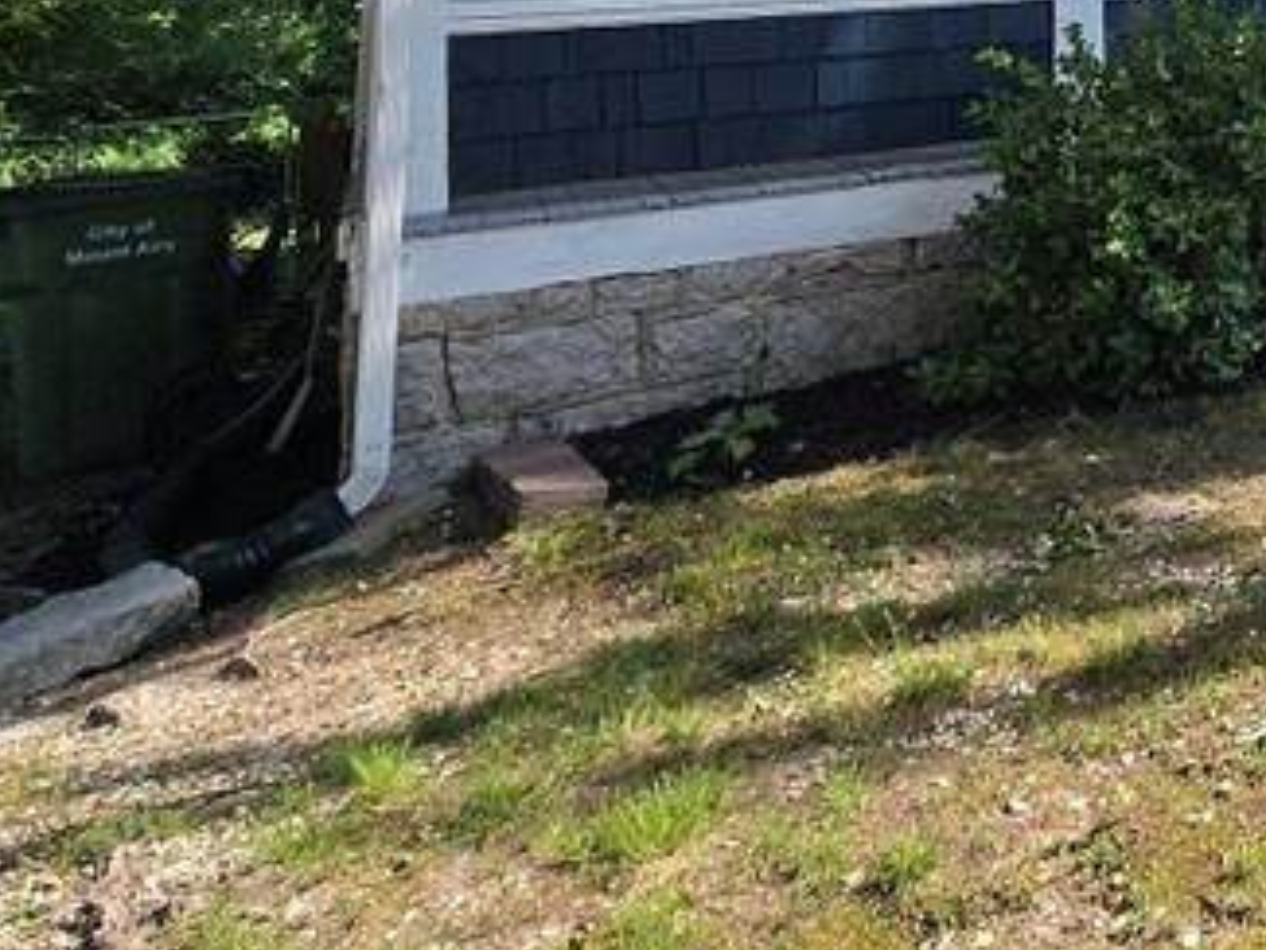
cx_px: 1582
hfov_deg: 34.6
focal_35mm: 41
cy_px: -210
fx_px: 1500
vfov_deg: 29.8
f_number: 2.2
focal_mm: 2.2
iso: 50
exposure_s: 1/1283
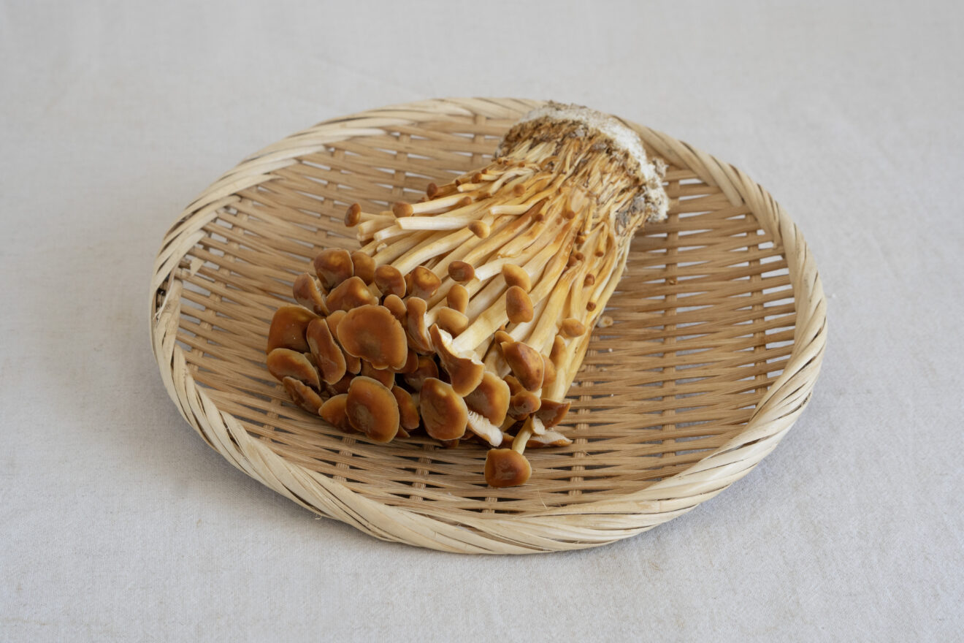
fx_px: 2209
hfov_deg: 24.6
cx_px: 482
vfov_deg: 16.6
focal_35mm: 82
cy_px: 322
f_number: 8
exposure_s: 1/60
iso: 800
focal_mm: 55
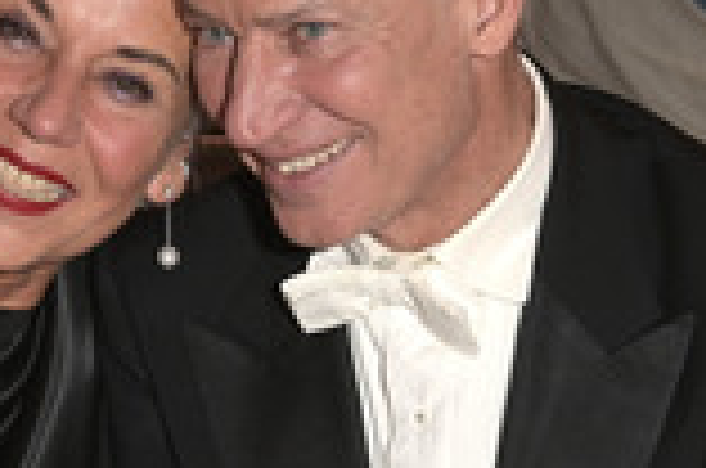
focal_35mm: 121
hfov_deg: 16.9
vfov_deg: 11.3
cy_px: 302
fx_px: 2368
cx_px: 196
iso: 1000
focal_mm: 42
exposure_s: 1/100
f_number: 5.6
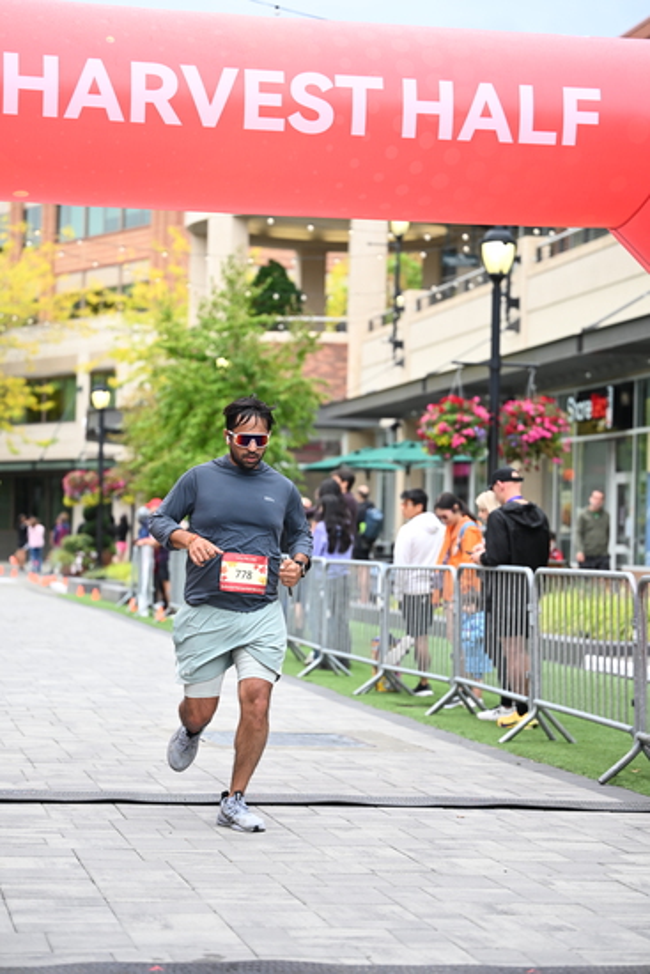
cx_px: 325
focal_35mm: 83
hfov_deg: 16.5
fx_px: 2246
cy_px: 487
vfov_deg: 24.5
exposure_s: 1/1600
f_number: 2.8
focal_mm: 83
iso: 800
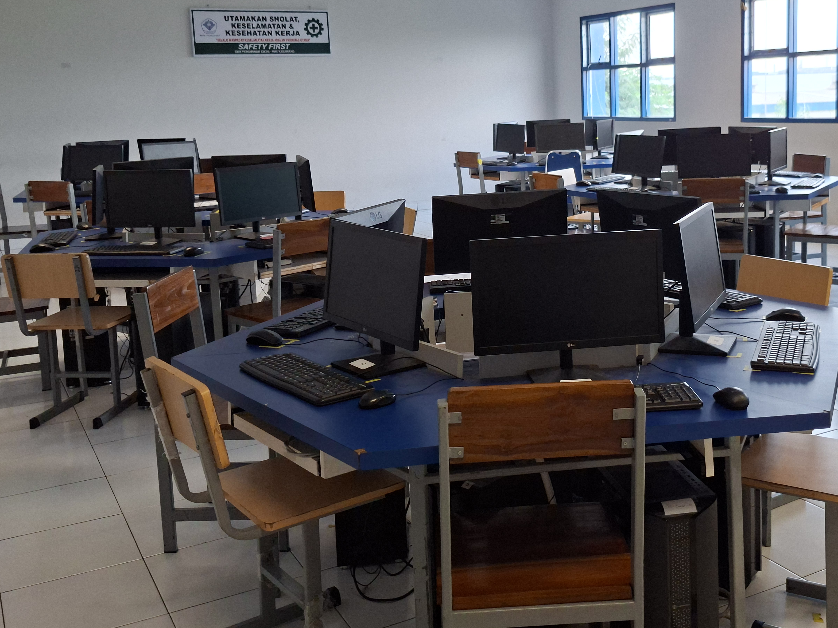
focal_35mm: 39
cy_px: 205
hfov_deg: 47.6
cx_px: 508
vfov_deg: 36.4
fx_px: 944
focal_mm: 5.54
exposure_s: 1/100
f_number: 1.8
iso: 125
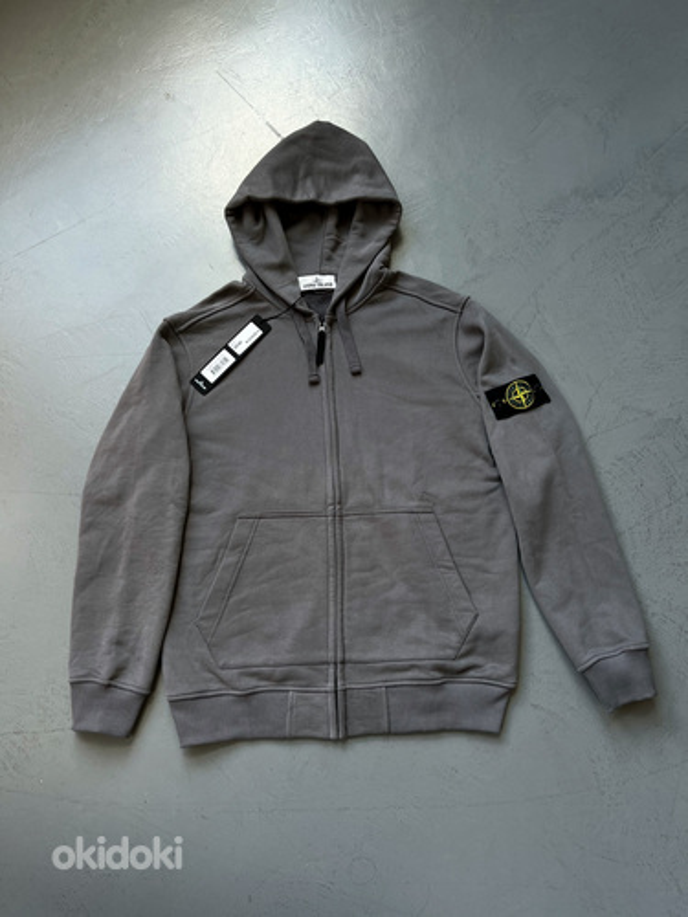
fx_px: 689
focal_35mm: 26
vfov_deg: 67.3
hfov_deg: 53.1
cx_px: 344
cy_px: 458
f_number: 1.5
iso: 50
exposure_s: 1/121
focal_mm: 5.7
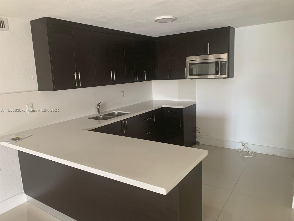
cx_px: 147
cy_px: 110
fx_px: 221
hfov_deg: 67.3
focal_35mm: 26
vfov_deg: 53.1
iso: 160
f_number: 1.8
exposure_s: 1/60
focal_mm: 4.25
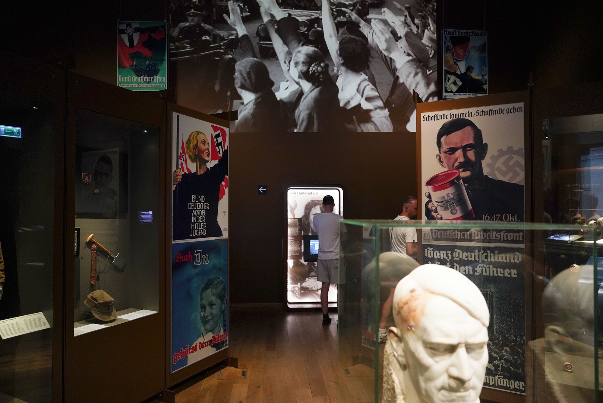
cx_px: 302
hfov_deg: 73.7
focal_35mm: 24
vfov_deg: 53.1
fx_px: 402
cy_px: 202
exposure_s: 1/80
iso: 3200
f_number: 2.8
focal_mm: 24
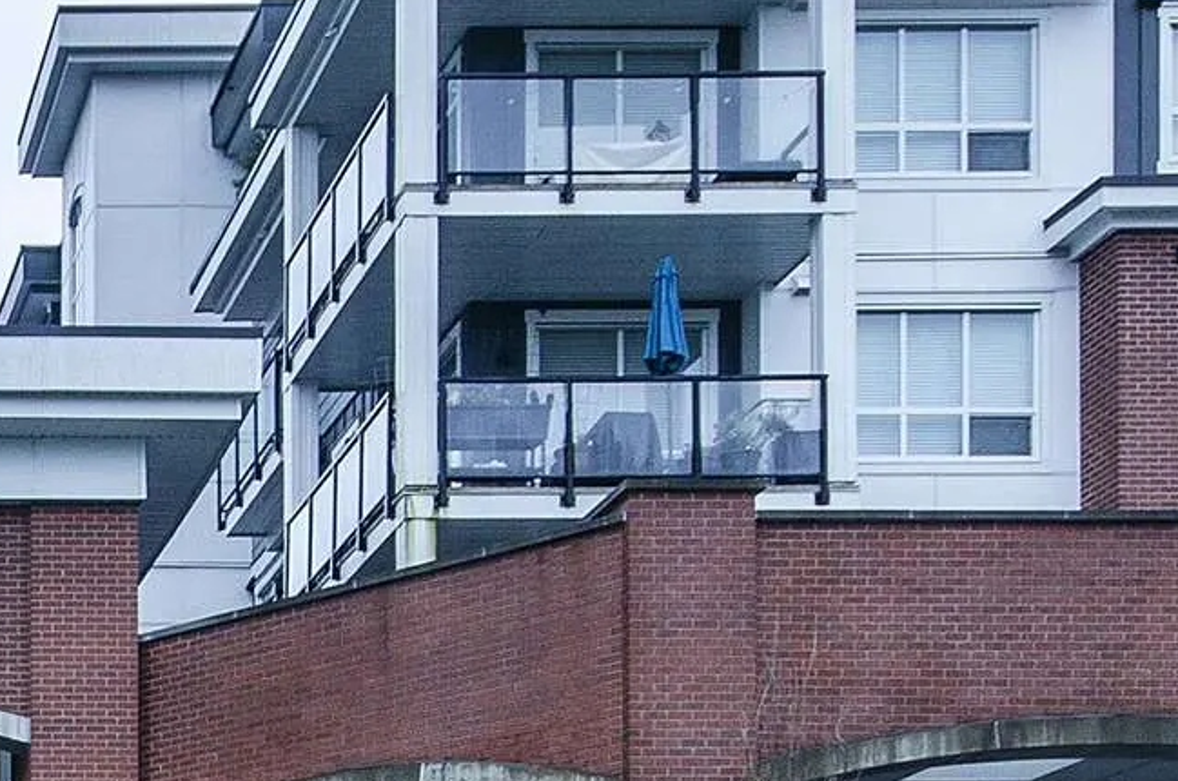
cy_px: 968
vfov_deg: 18.0
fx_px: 2319
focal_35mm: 71
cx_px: -434
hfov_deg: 24.2
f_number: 8
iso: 100
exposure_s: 1/25
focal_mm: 10
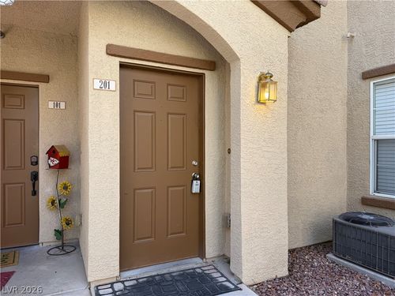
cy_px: 148
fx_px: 274
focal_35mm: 24
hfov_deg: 71.6
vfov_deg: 56.8
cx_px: 198
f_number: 1.78
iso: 80
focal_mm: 6.76
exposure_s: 1/407
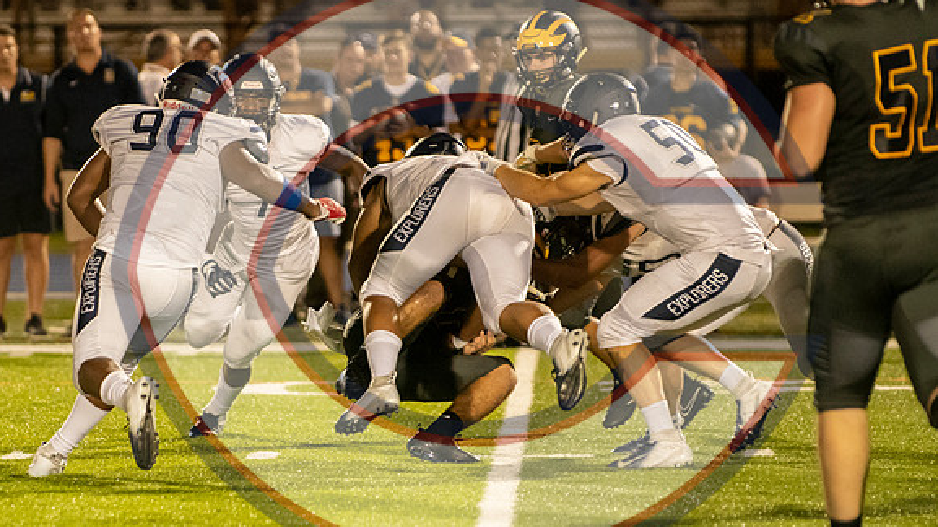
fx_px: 9472
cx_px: 372
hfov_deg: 5.7
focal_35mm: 381
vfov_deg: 3.2
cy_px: 334
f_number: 2.8
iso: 5600
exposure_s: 1/1000
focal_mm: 200
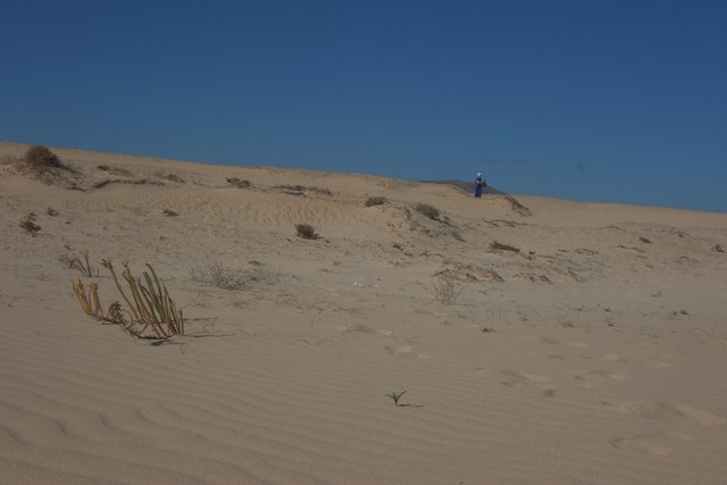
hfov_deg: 47.4
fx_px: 828
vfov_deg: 32.6
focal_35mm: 41
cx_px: 364
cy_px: 242
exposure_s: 1/450
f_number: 16
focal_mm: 27
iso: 200
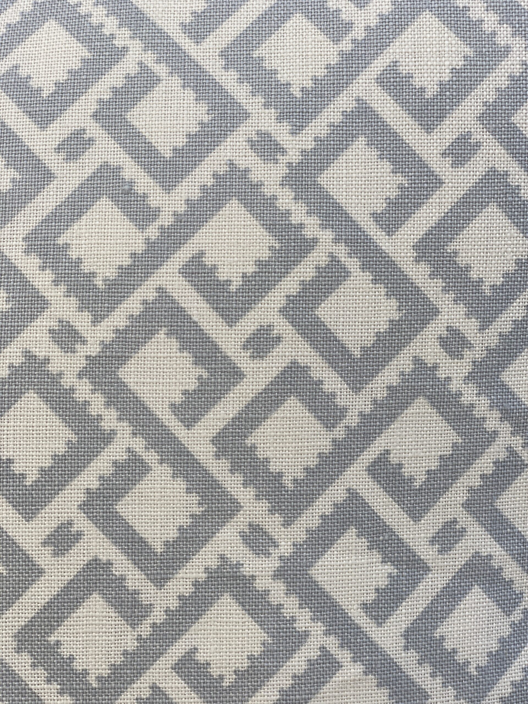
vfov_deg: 36.8
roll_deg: -0.2
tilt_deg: -21.9
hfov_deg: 28.0
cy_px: 352
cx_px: 264
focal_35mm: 52
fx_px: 1058
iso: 20
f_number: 2
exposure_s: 1/304
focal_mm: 6
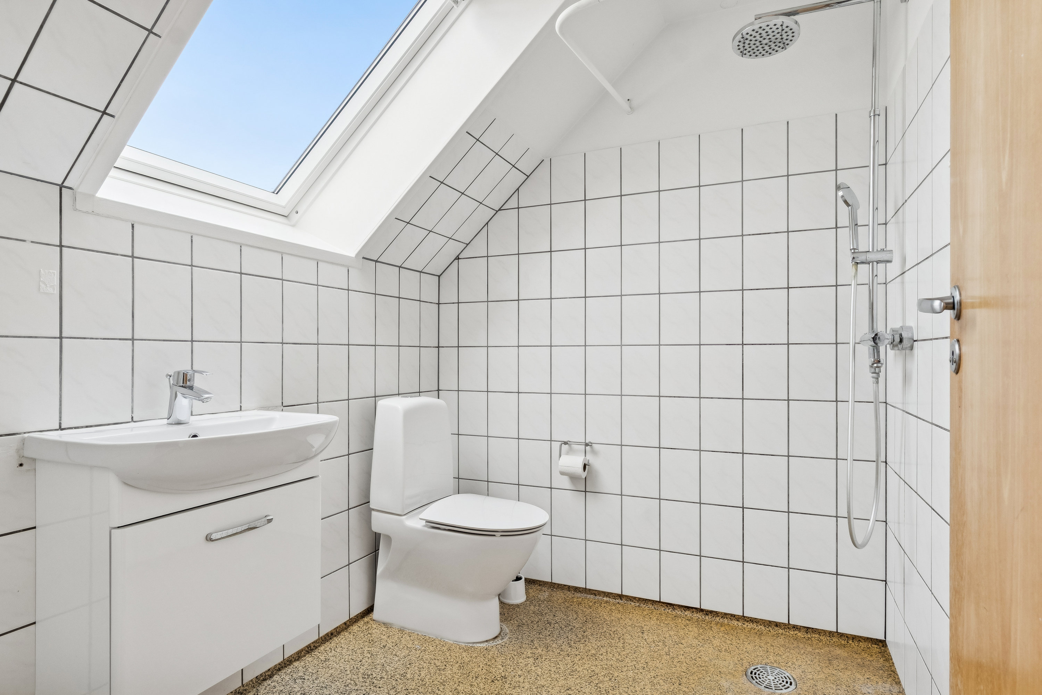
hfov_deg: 83.3
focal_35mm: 20
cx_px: 521
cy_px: 348
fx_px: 586
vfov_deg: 61.3
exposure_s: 1/20
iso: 200
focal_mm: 13.5
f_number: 8
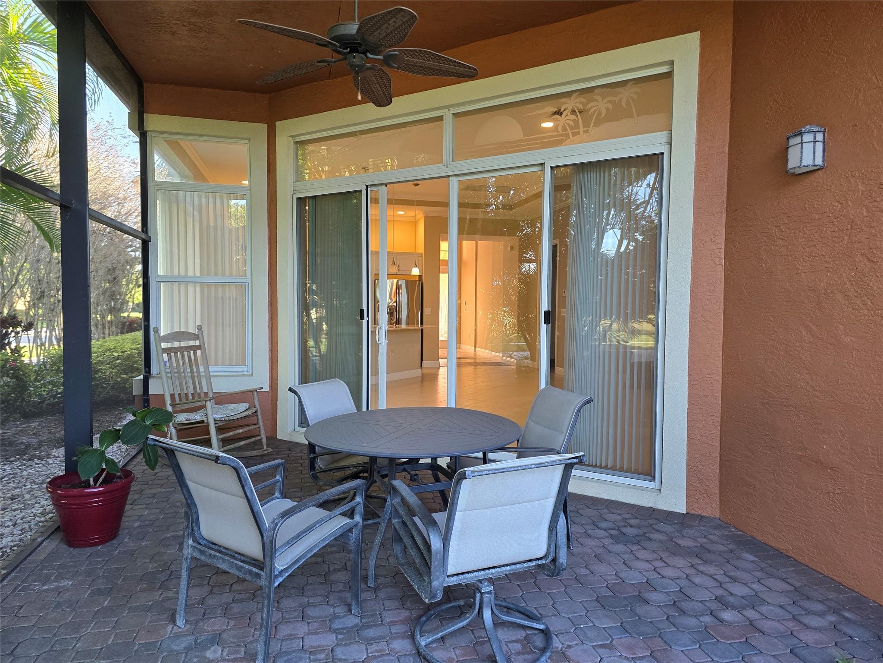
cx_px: 442
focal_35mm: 23
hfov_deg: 73.9
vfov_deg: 58.9
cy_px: 332
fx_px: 587
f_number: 1.7
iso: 125
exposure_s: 1/120
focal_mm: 6.3
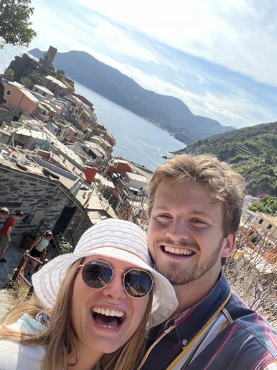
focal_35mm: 30
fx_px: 320
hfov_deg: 46.8
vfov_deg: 60.0
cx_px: 138
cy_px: 185
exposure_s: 1/400
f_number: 2.2
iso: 32
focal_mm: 2.71
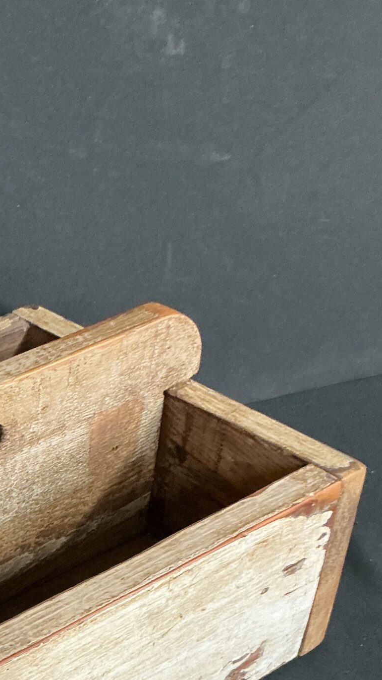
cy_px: 604
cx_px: -82
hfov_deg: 19.2
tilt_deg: -40.2
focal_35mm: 59
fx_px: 1063
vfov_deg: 33.7
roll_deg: +4.7
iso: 200
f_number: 1.8
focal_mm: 3
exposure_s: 1/40
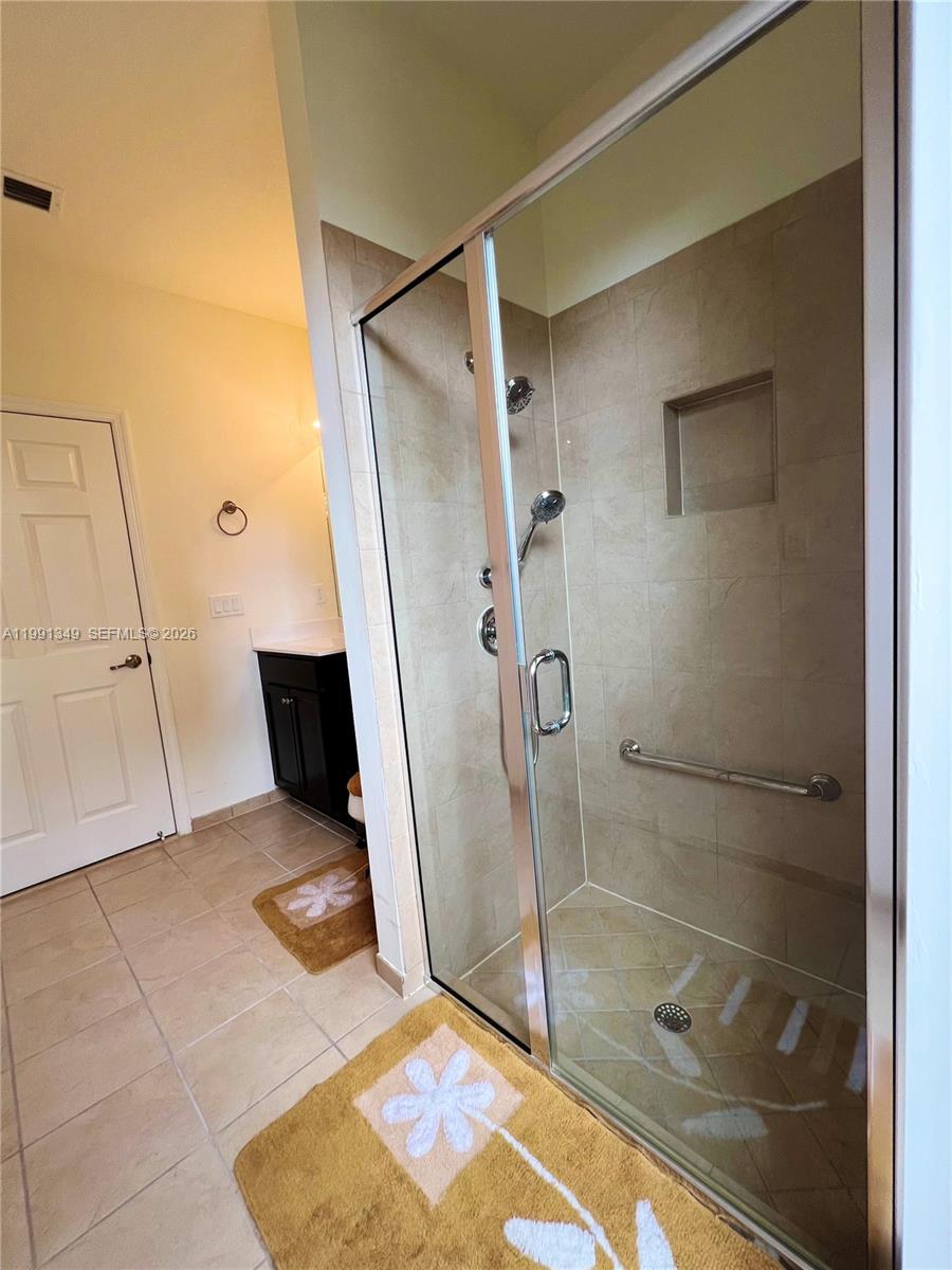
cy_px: 635
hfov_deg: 89.9
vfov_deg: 106.2
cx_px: 476
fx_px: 477
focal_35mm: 13
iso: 80
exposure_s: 1/120
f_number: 1.8
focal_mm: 1.57
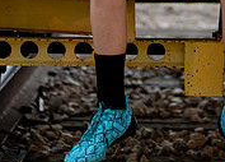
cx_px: 191
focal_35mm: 193
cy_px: -106
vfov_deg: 7.3
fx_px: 1235
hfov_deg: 10.4
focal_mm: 50
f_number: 1.2
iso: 1250
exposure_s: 1/400
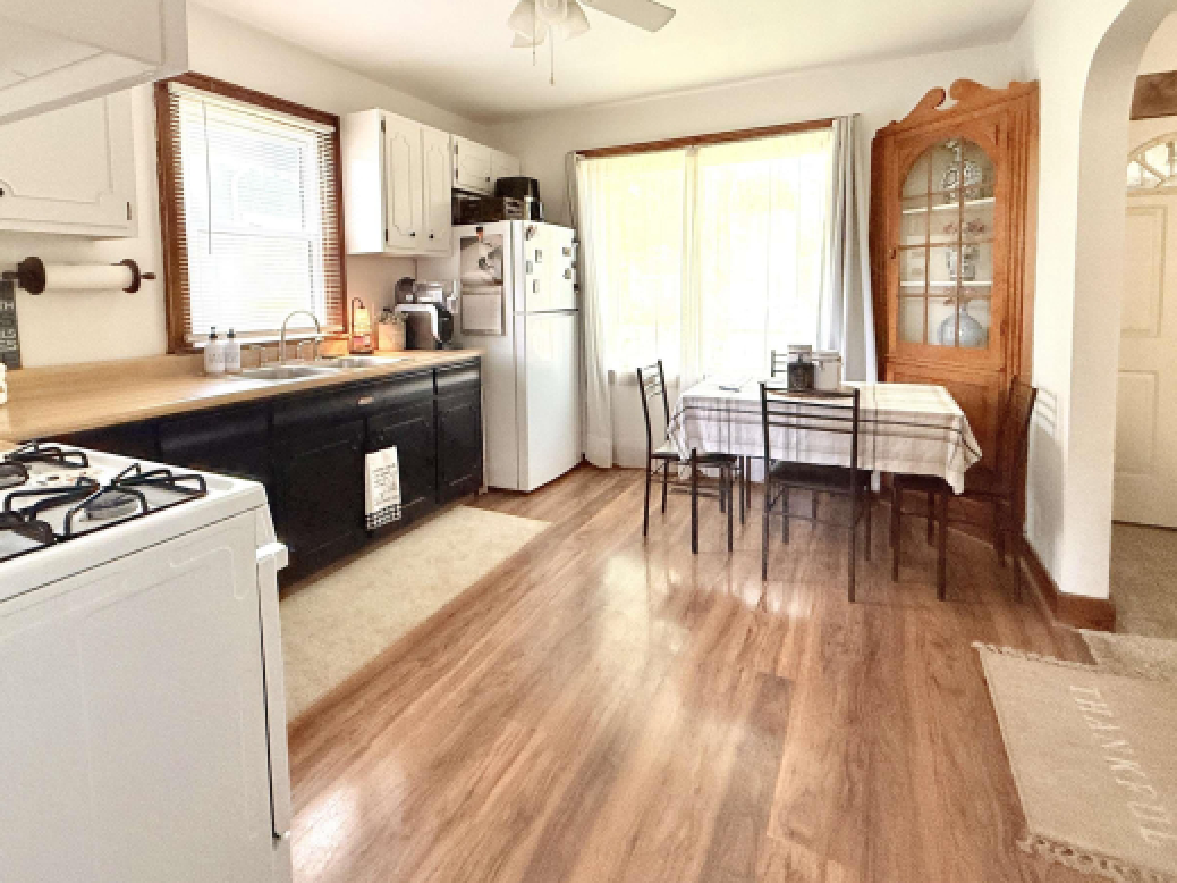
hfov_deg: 87.7
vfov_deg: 70.4
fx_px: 612
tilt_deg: -3.4
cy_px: 329
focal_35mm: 18
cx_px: 573
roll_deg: +0.7
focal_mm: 2.22
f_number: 2.2
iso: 250
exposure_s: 1/120
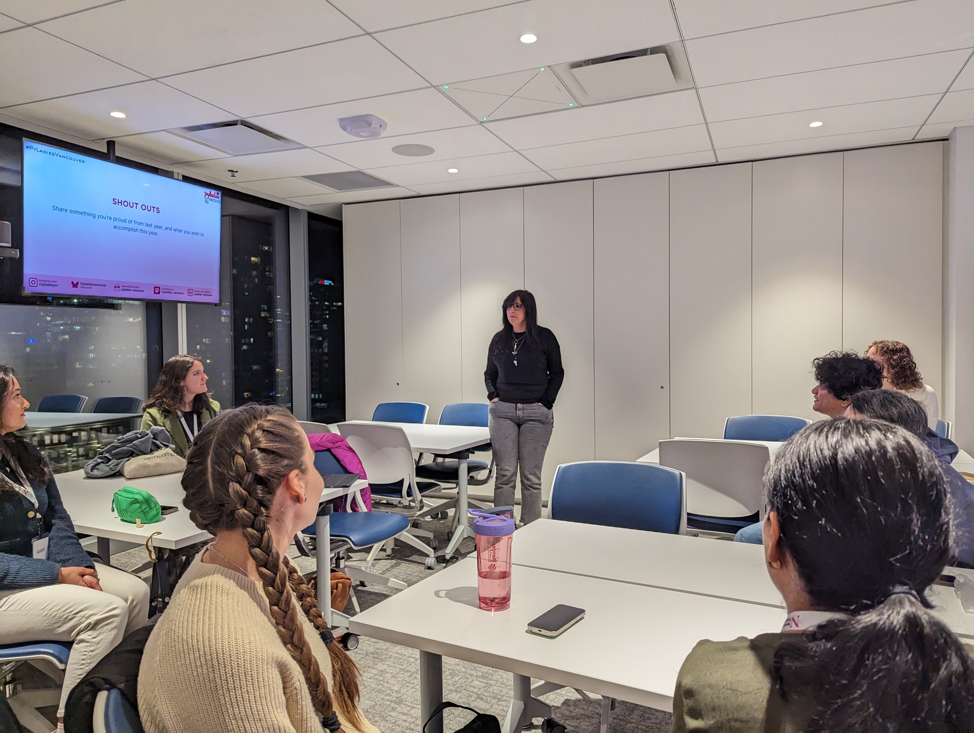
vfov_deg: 56.9
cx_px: 487
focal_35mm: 24
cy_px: 366
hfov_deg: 71.5
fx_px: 676
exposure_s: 1/213
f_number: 1.85
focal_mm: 6.81
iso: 489
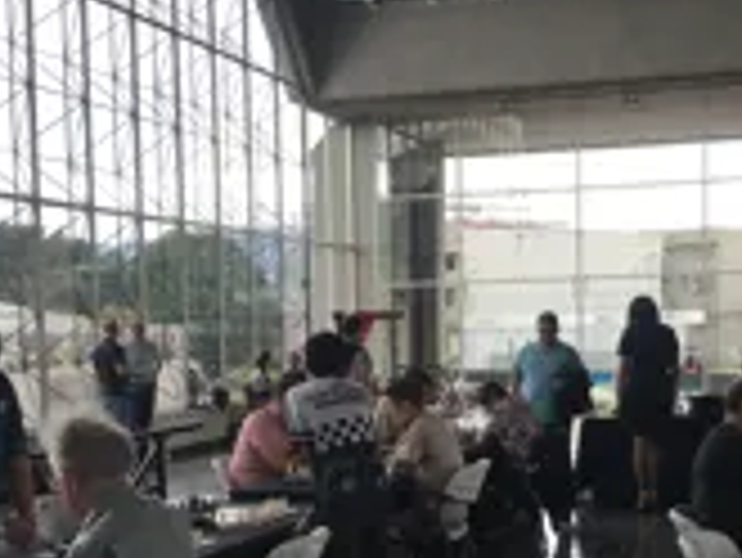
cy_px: 436
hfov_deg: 29.8
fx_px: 1394
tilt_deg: -3.0
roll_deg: +1.6
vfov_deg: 22.3
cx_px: 387
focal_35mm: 65
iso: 20
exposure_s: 1/512
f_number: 1.8
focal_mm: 3.99
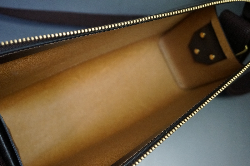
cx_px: 125
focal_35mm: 42
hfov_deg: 46.5
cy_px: 83
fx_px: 291
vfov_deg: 31.8
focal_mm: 28
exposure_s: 1/125
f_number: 4.5
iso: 3200
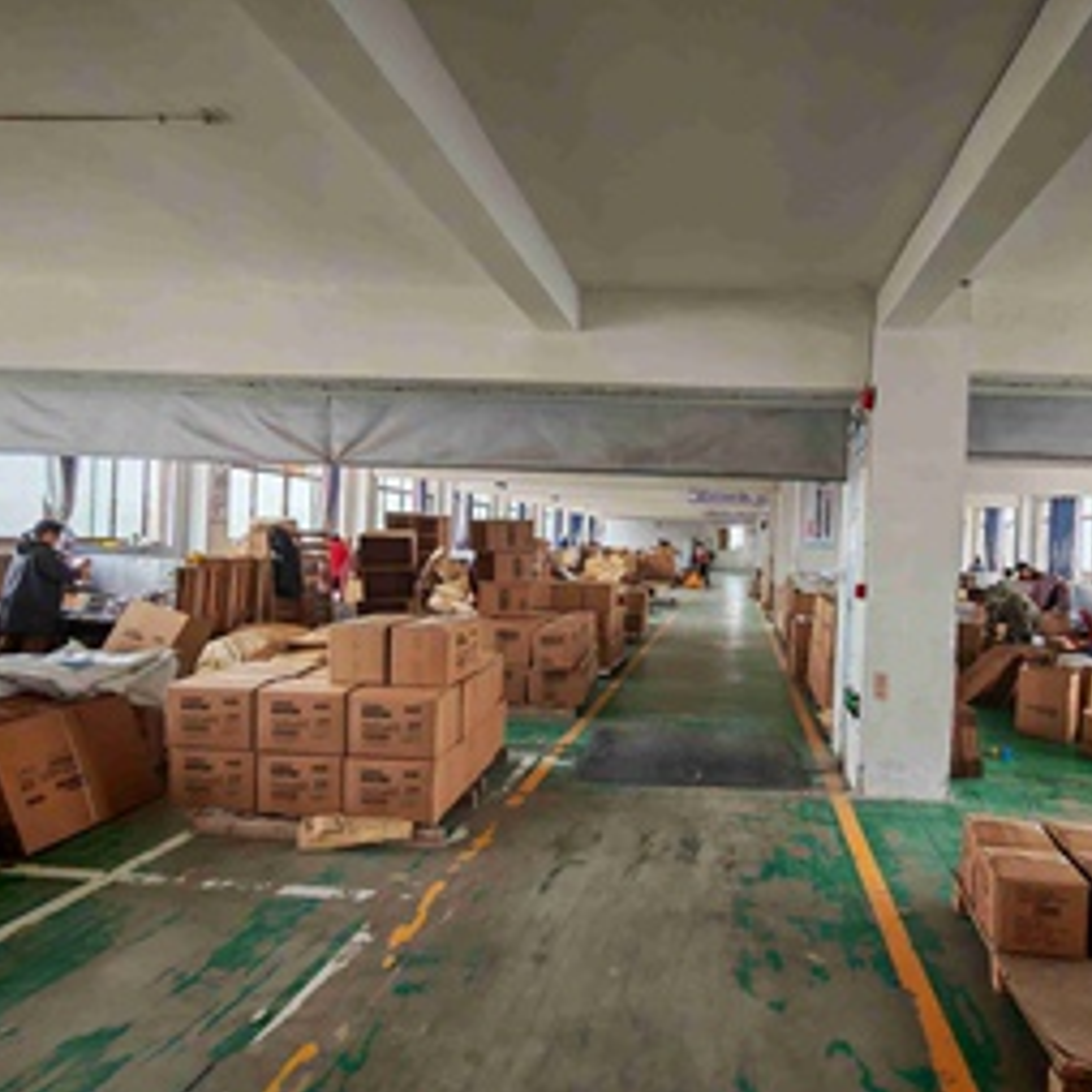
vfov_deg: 77.7
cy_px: 546
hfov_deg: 76.2
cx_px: 686
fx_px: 678
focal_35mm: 19
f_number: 2.2
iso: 100
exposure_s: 1/50
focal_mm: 1.96
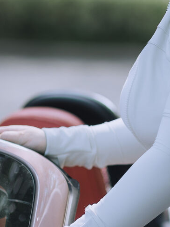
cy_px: 57
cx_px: 224
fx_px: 1978
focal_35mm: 302
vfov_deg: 6.6
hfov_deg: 4.9
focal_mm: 85
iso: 100
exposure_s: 1/640
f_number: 2
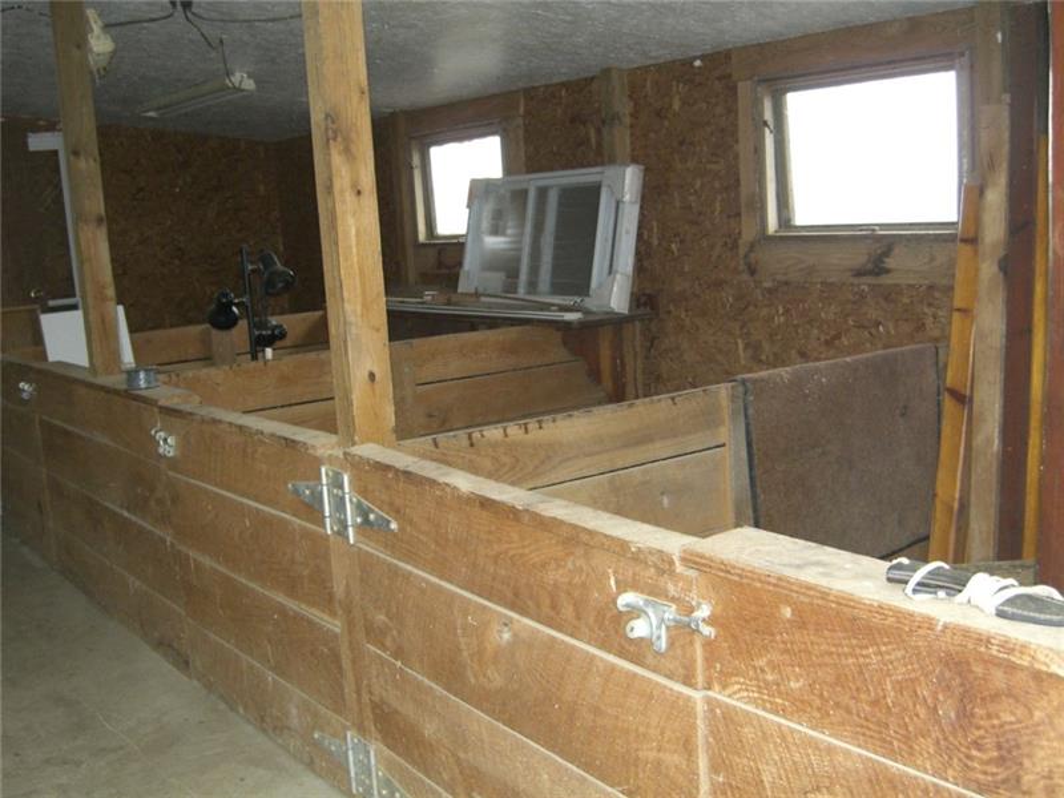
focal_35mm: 38
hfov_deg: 49.0
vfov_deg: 37.7
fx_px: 1168
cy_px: 399
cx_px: 532
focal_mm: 7.9
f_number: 2.8
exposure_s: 1/60
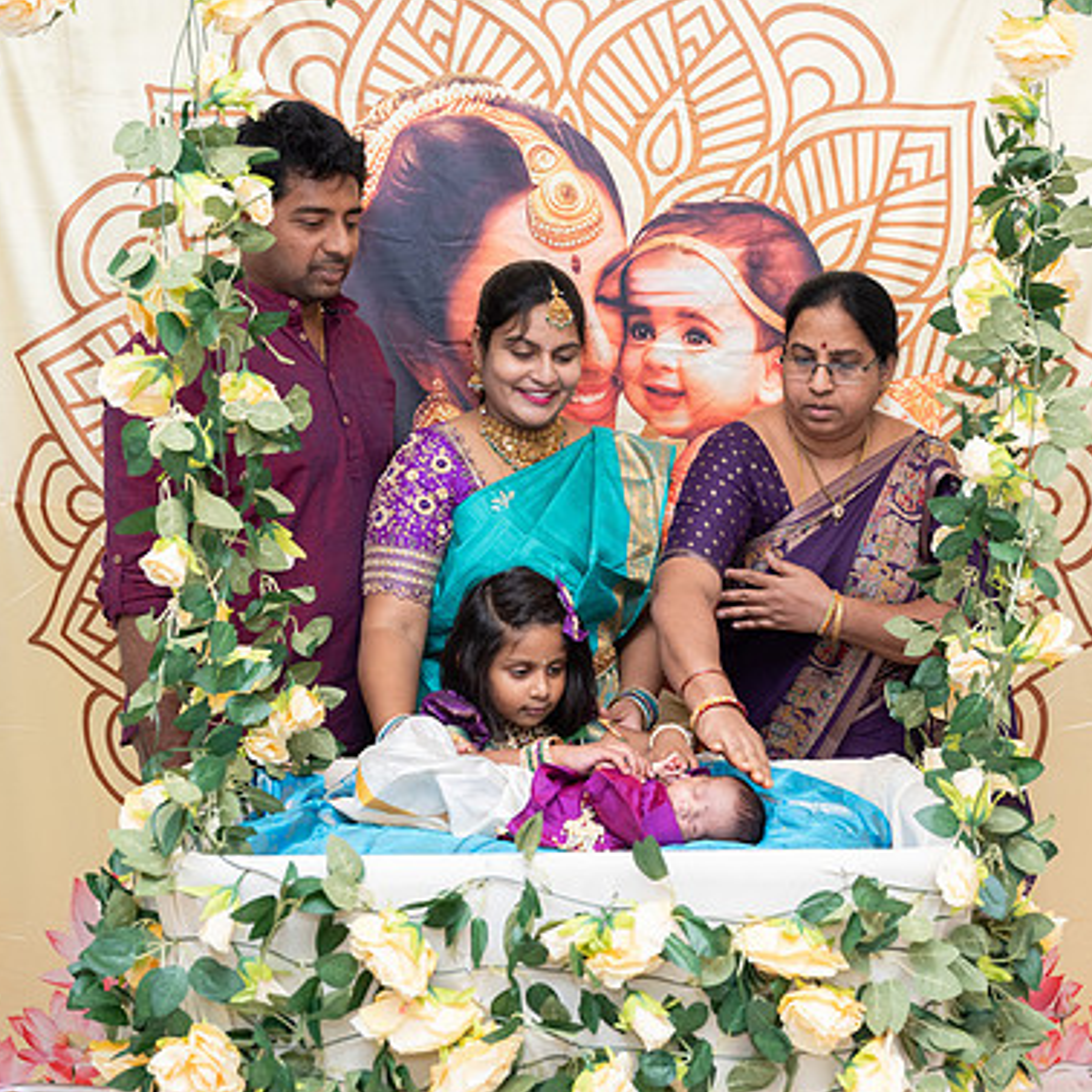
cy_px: 556
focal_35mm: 43
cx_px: 676
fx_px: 1535
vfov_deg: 39.2
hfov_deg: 38.9
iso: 500
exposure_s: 1/200
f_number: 4
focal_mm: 33
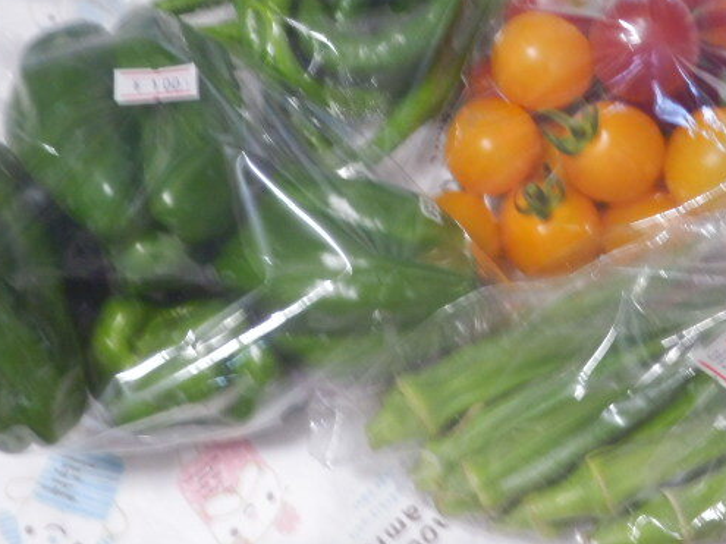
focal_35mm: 66
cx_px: 449
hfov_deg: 29.3
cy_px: 205
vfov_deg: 22.2
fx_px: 1384
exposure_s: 1/20
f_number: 4.4
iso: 800
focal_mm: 9.1
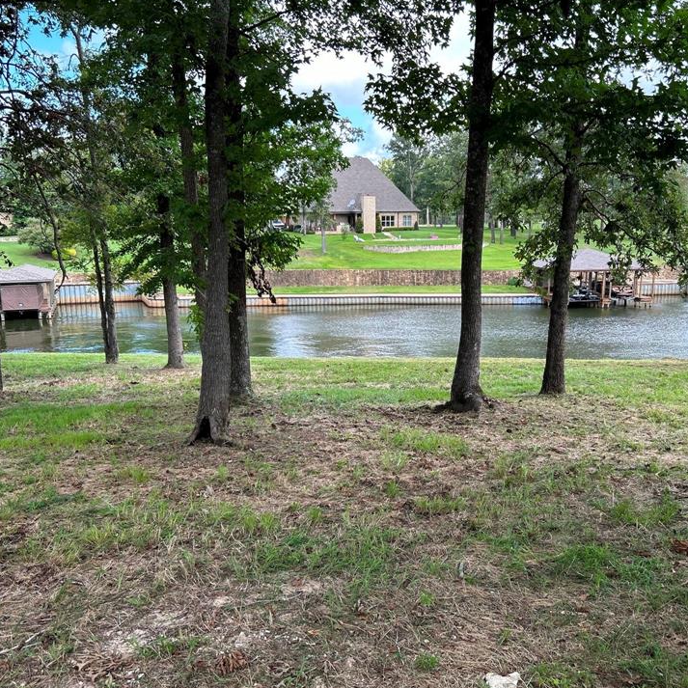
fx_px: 742
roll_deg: +0.7
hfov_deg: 49.7
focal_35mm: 33
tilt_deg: -10.5
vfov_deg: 49.7
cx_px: 353
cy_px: 363
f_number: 1.5
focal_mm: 5.7
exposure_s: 1/539
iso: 50
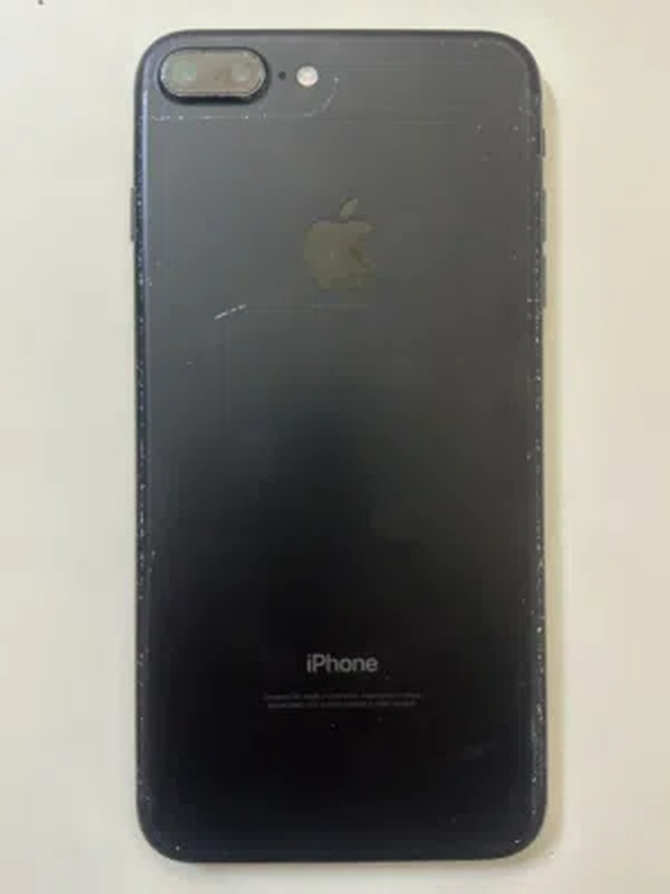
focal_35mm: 24
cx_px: 335
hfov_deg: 56.8
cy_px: 447
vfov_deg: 71.6
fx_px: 619
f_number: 1.78
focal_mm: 6.86
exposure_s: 1/60
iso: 800
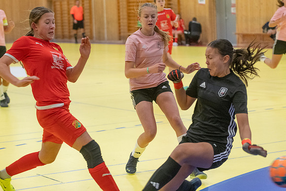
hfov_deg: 19.5
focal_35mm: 105
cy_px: 96
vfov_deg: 13.0
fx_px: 834
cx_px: 143
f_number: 3.2
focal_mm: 70
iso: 3600
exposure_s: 1/500
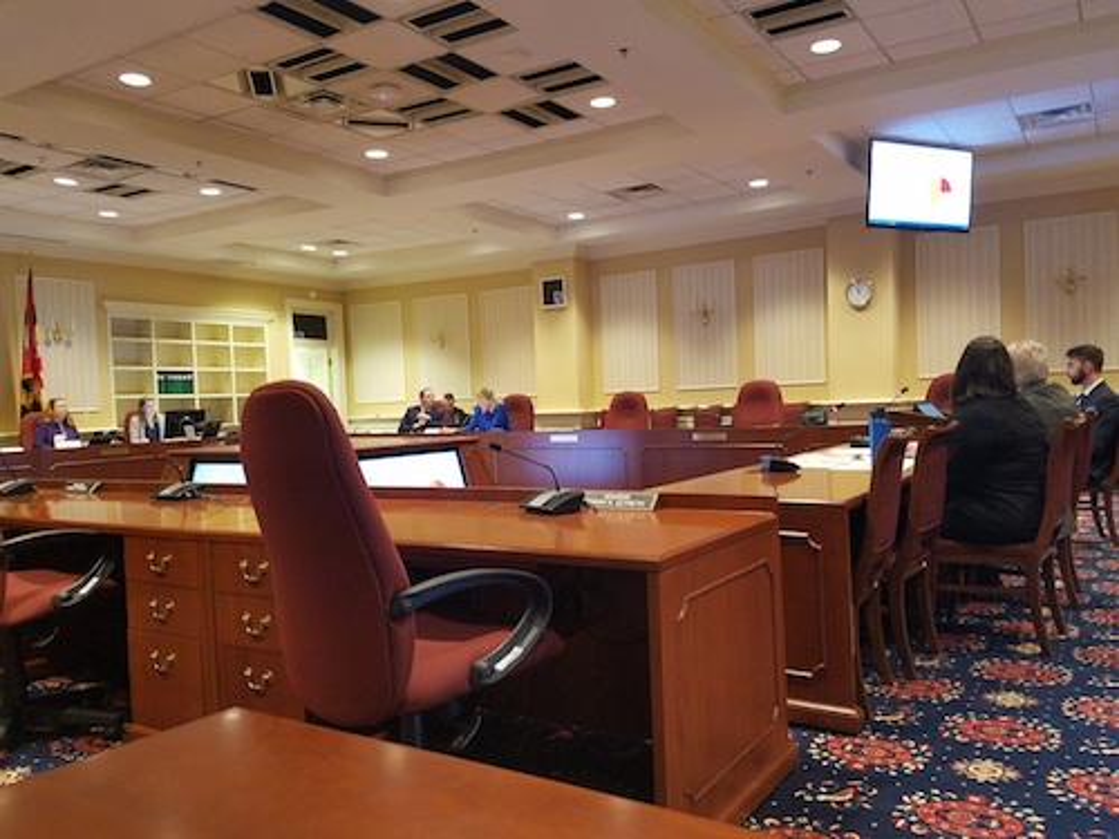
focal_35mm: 26
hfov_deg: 67.3
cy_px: 420
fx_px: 840
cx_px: 560
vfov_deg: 53.1
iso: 200
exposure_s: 1/12
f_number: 1.7
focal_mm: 4.2
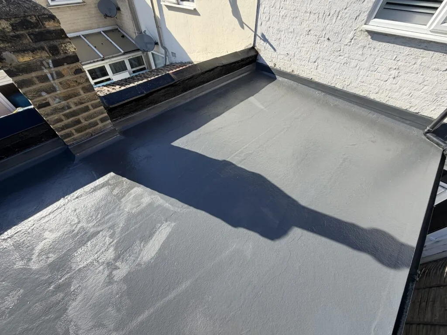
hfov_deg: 102.1
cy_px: 168
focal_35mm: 14
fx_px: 181
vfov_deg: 85.7
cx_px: 224
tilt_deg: -48.6
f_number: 2.2
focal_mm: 2.22
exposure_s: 1/651
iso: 40
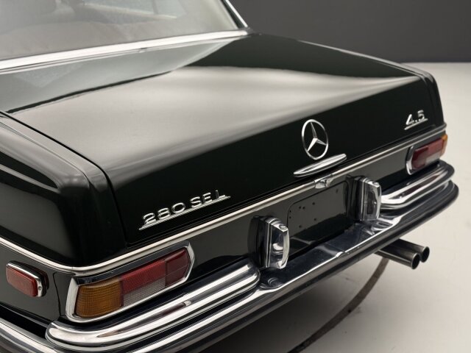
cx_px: 236
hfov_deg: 39.7
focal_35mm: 48
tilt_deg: -20.1
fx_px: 653
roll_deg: -0.7
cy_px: 176
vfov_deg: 30.3
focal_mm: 6.76
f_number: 1.78
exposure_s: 1/99
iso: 200
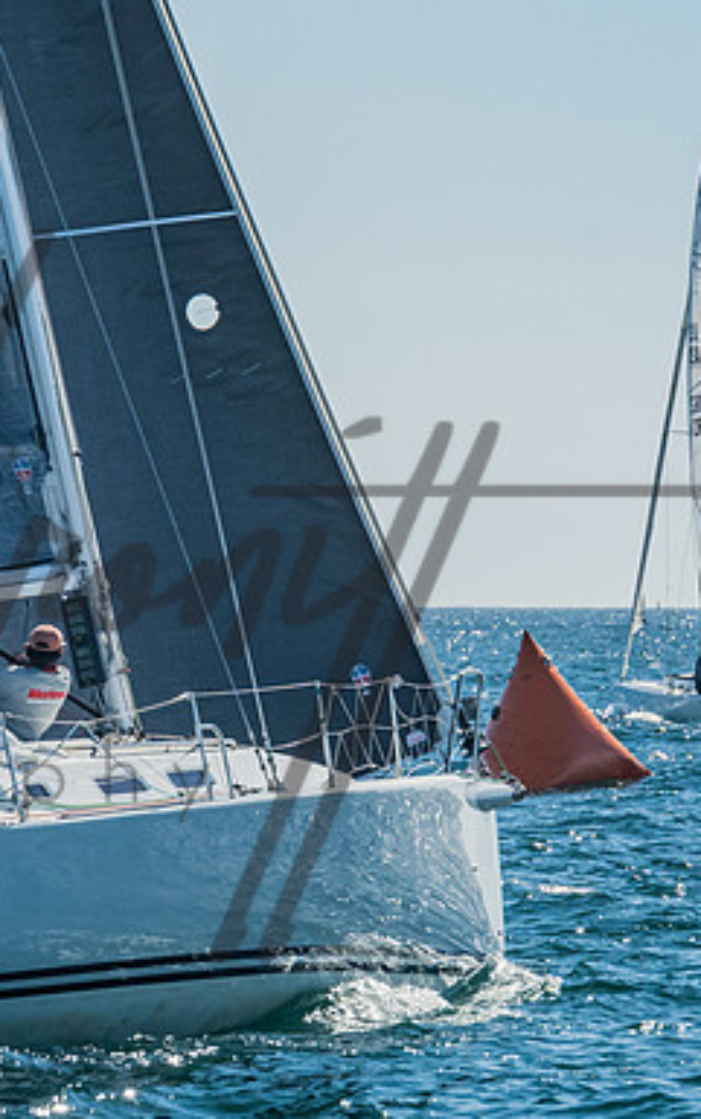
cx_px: 395
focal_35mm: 542
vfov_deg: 3.9
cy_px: 467
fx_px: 16549
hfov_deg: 2.4
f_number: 10
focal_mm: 200
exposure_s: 1/400
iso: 400
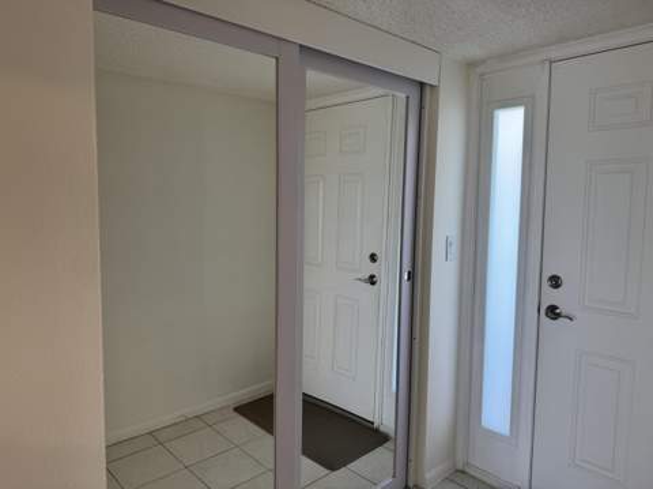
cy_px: 244
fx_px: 452
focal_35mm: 24
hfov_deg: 71.7
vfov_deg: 56.7
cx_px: 326
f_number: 1.78
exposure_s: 1/169
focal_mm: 6.76
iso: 100
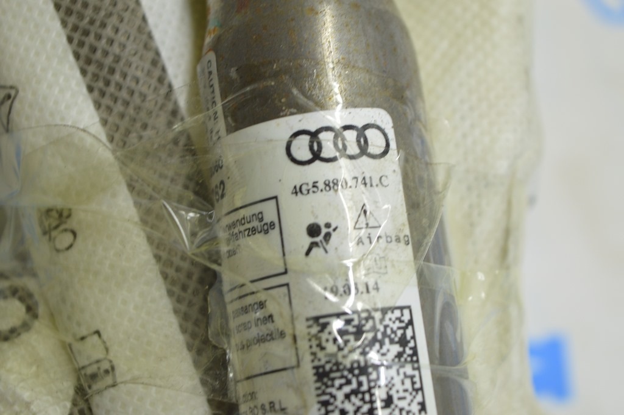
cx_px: 312
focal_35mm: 82
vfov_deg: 16.5
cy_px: 208
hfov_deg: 24.6
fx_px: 1429
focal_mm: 55
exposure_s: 1/20
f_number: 5.6
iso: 400
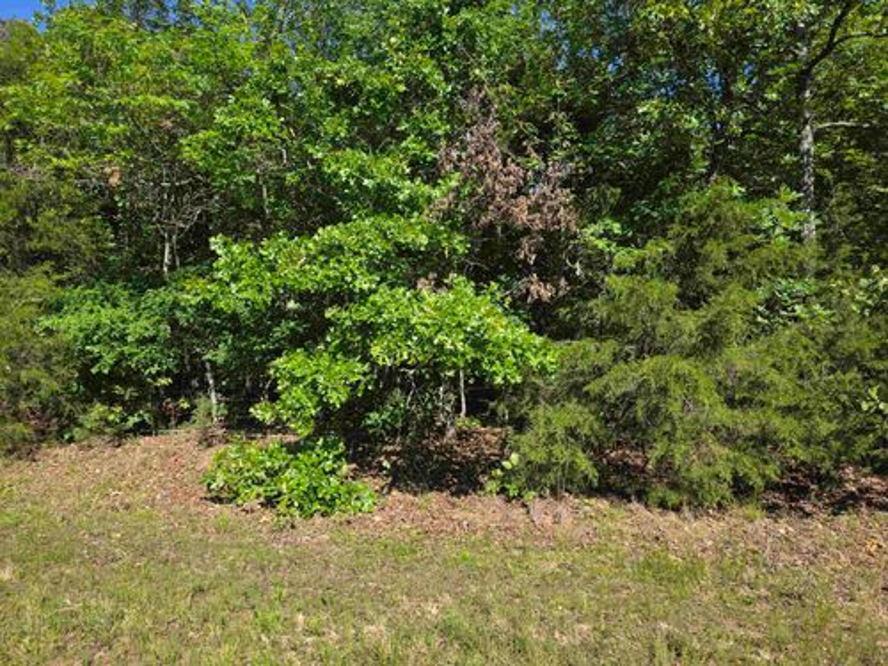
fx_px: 590
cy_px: 333
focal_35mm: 23
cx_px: 444
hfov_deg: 73.9
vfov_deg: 58.9
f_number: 1.7
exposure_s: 1/2782
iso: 80
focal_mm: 6.3
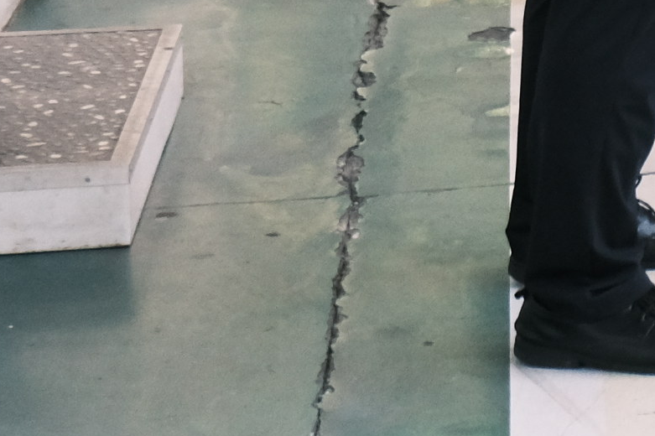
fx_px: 3601
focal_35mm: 198
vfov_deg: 6.5
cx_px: 1423
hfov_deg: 9.5
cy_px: -693
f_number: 4.4
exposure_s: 1/100
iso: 1250
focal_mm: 23.5
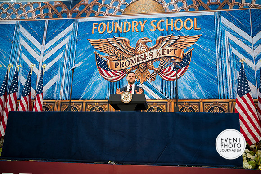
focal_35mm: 35
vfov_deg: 37.9
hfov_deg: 54.4
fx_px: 254
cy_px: 87
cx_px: 130
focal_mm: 35
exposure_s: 1/200
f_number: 2.8
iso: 320
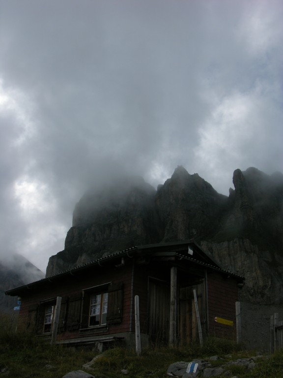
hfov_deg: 40.7
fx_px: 382
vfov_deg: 52.6
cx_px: 142
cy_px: 189
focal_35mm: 35
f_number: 7.1
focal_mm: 8.9
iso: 50
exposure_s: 1/286
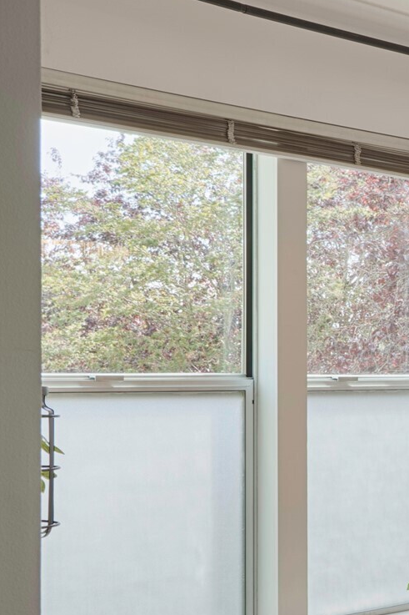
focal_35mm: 76
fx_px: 1296
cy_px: 384
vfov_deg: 26.6
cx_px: 692
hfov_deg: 15.8
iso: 200
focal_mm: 22
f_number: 10
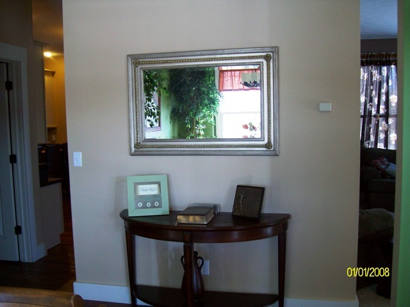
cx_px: 205
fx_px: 415
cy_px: 154
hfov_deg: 52.6
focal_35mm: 35
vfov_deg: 40.7
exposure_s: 1/40
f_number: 2.8
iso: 130
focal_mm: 5.8
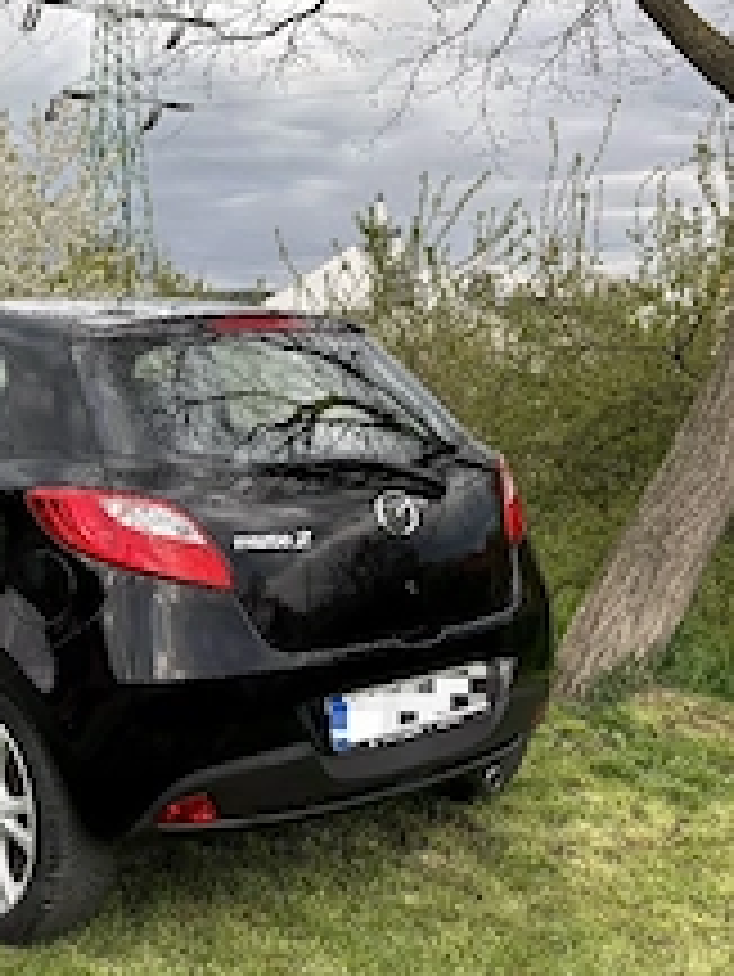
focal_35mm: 48
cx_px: 108
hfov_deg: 29.3
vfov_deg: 38.8
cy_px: 274
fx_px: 1356
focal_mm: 5.96
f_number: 1.6
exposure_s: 1/333
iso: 64
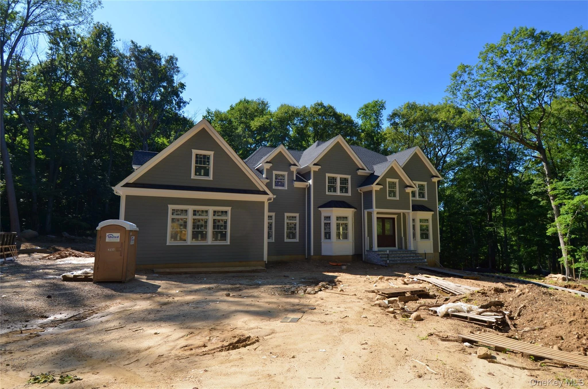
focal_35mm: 18
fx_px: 293
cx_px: 294
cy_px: 194
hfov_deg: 90.1
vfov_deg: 67.1
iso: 100
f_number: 7.1
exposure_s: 1/250
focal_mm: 12
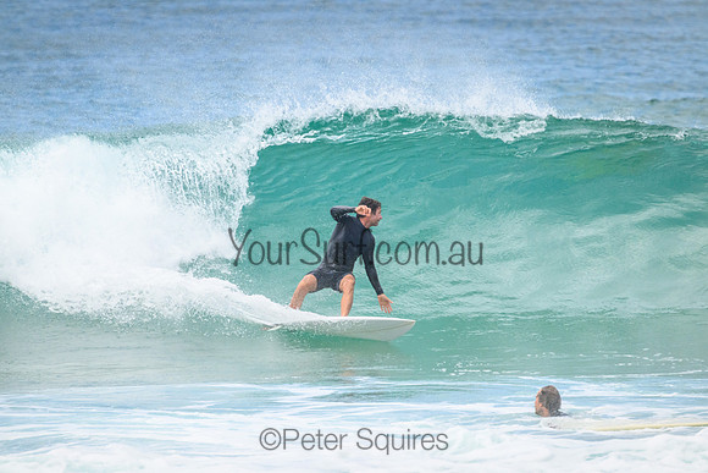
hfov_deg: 2.6
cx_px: 354
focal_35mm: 800
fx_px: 15736
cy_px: 236
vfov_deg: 1.7
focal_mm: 800
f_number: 11
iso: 2000
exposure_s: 1/3200
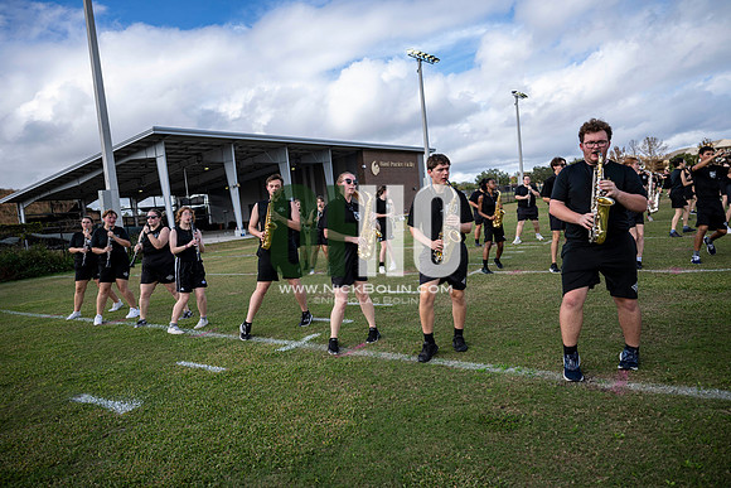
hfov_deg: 73.7
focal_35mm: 24
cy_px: 244
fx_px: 487
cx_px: 366
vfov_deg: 53.2
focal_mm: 24
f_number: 2.8
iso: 125
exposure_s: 1/1250
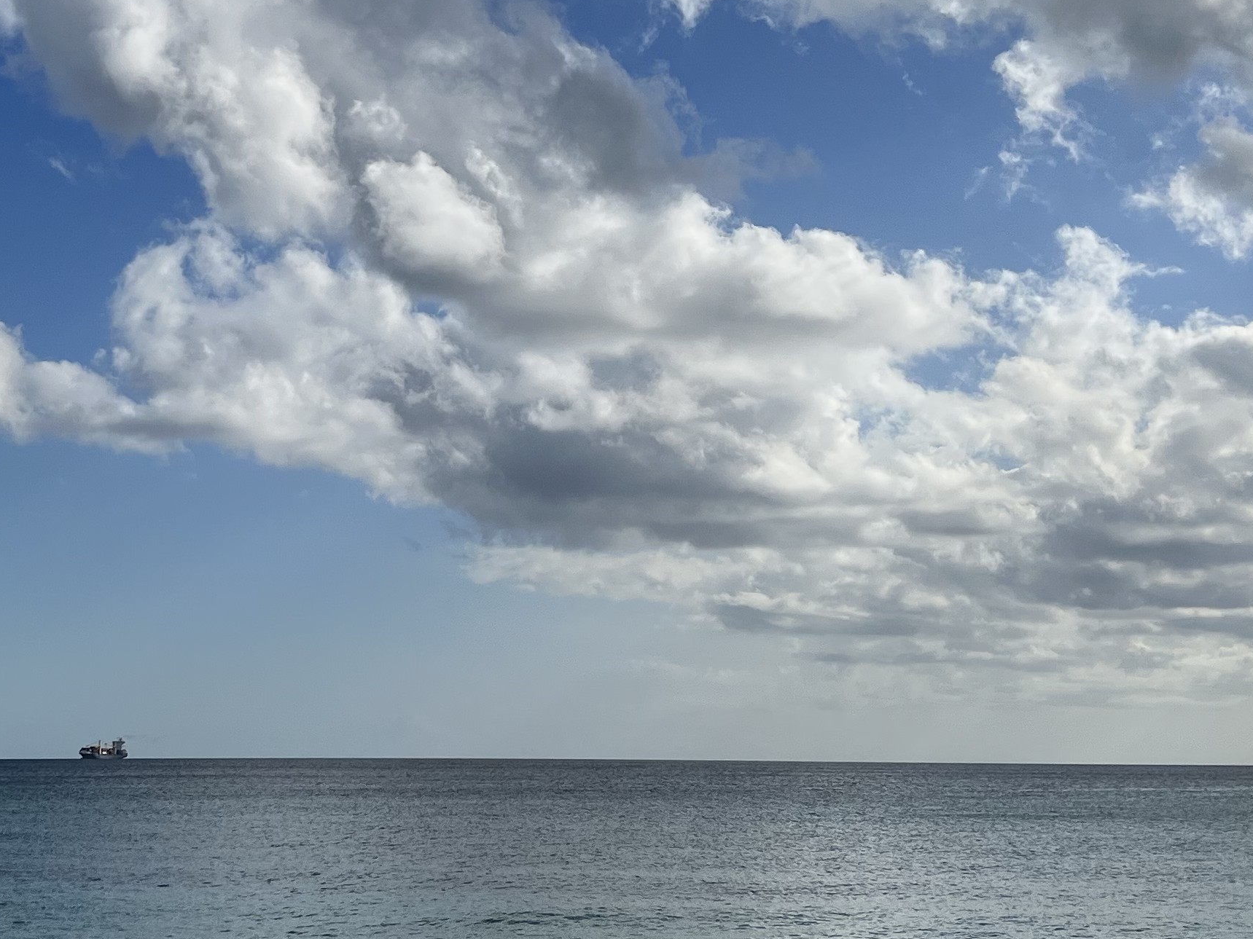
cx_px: 462
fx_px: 2208
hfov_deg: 31.5
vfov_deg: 23.9
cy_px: 289
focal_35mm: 61
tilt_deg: +10.6
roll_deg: -1.1
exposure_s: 1/12658
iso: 50
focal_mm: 5.7
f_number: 1.5
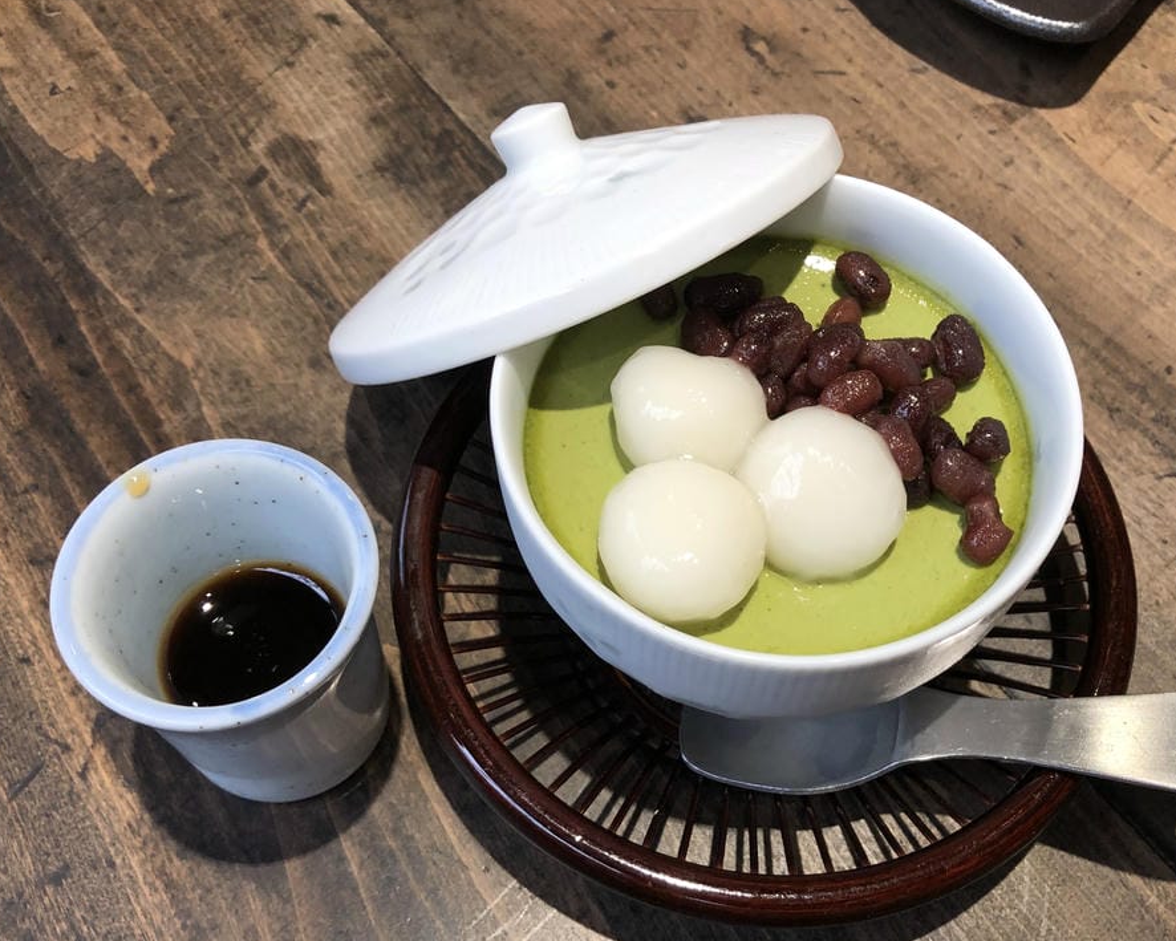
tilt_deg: -64.1
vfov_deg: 40.0
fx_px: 1288
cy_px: 540
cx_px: 676
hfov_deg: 48.9
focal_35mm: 37
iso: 20
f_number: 1.8
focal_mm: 3.99
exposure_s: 1/30
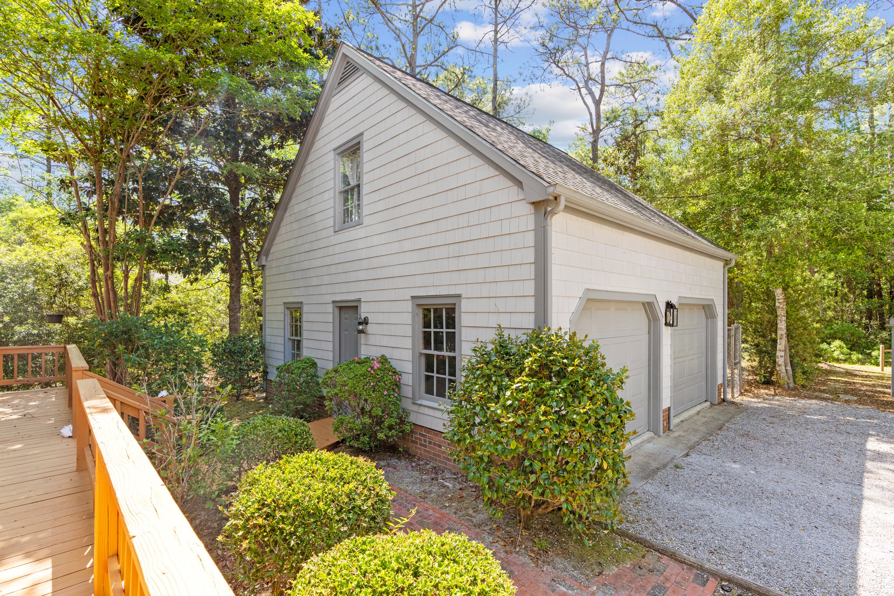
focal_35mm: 16
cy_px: 298
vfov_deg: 73.7
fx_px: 397
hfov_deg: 96.7
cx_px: 447
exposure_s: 1/160
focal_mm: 16
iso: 125
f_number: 7.1
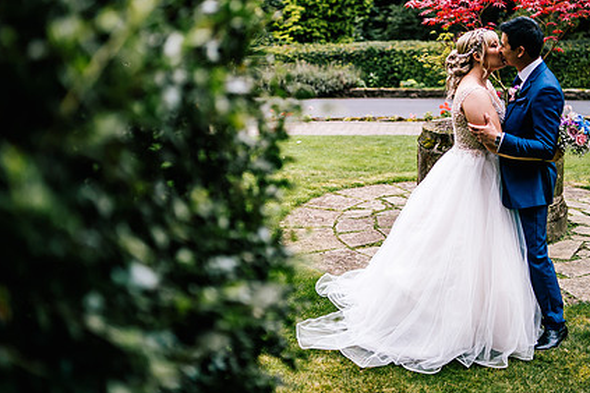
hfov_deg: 41.1
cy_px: 147
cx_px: 324
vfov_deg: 28.0
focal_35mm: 48
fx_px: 787
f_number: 1.4
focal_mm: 35
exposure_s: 1/250
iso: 320
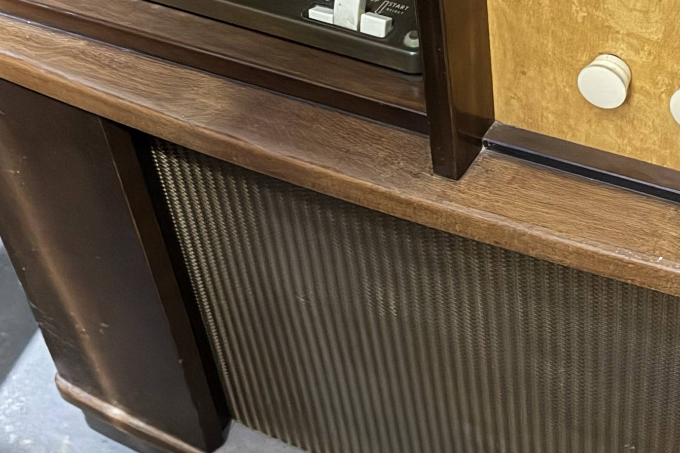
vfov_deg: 18.7
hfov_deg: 27.1
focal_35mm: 73
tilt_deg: -44.5
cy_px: 224
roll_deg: +2.5
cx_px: 553
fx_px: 1379
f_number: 1.78
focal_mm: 6.76
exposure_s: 1/17
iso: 1000
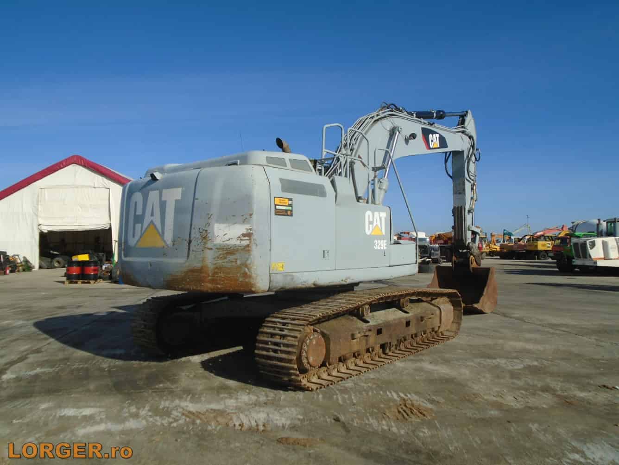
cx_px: 310
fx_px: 465
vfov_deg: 53.1
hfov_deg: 67.3
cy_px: 232
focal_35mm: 26
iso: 100
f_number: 8
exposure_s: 1/320
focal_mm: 4.6
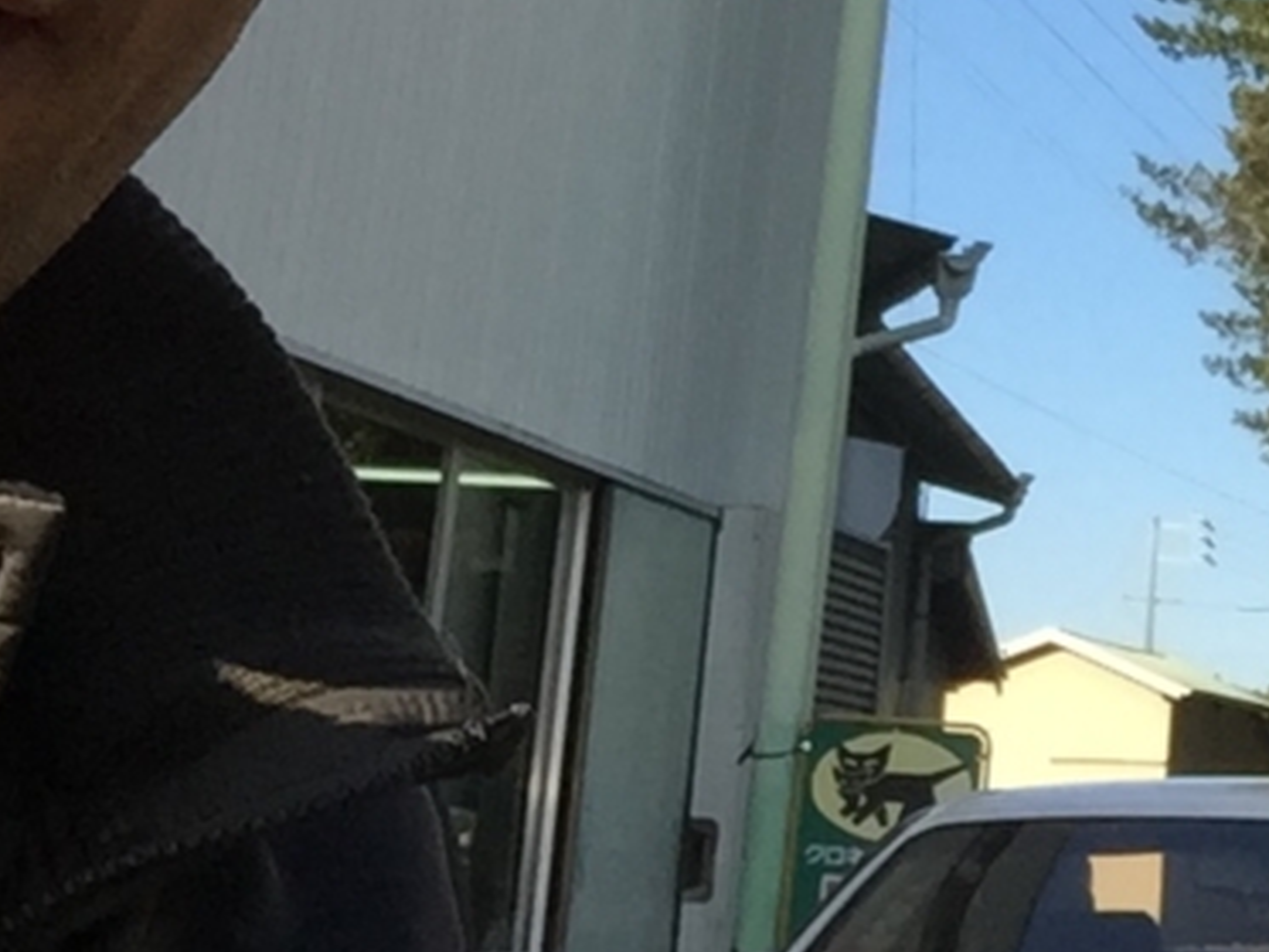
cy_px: -126
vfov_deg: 16.8
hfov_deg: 22.2
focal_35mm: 85
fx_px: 3117
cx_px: 1252
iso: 32
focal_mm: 2.65
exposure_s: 1/794
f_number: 2.2
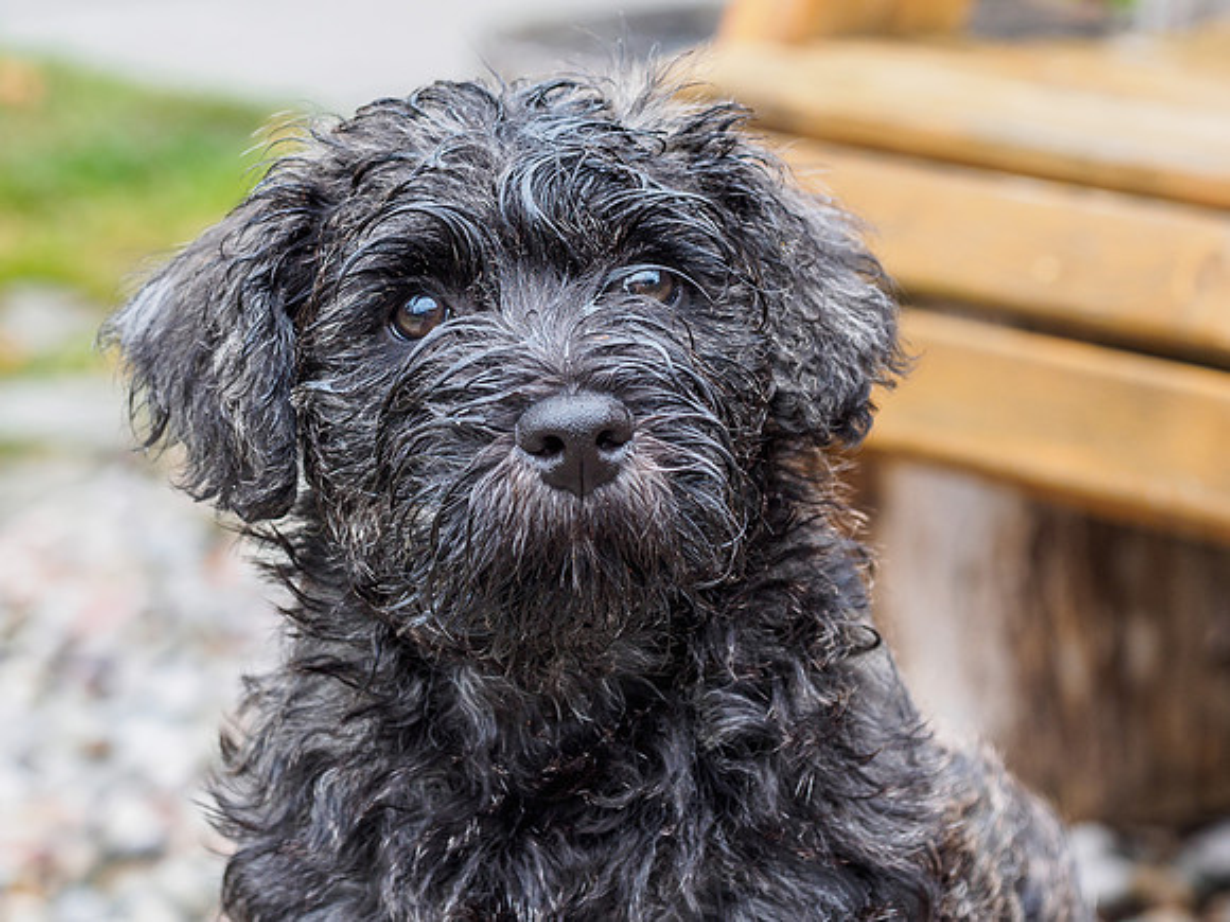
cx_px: 661
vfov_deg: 9.1
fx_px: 5768
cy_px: 298
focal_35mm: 162
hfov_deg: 12.2
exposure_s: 1/125
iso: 200
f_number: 4
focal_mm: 60
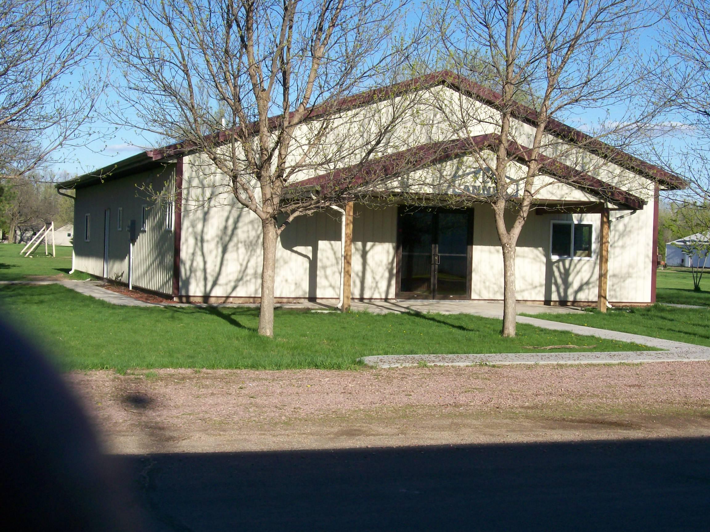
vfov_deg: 26.1
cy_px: 266
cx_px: 355
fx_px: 1149
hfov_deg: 34.3
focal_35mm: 56
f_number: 6
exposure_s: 1/368
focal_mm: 9.4
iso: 80
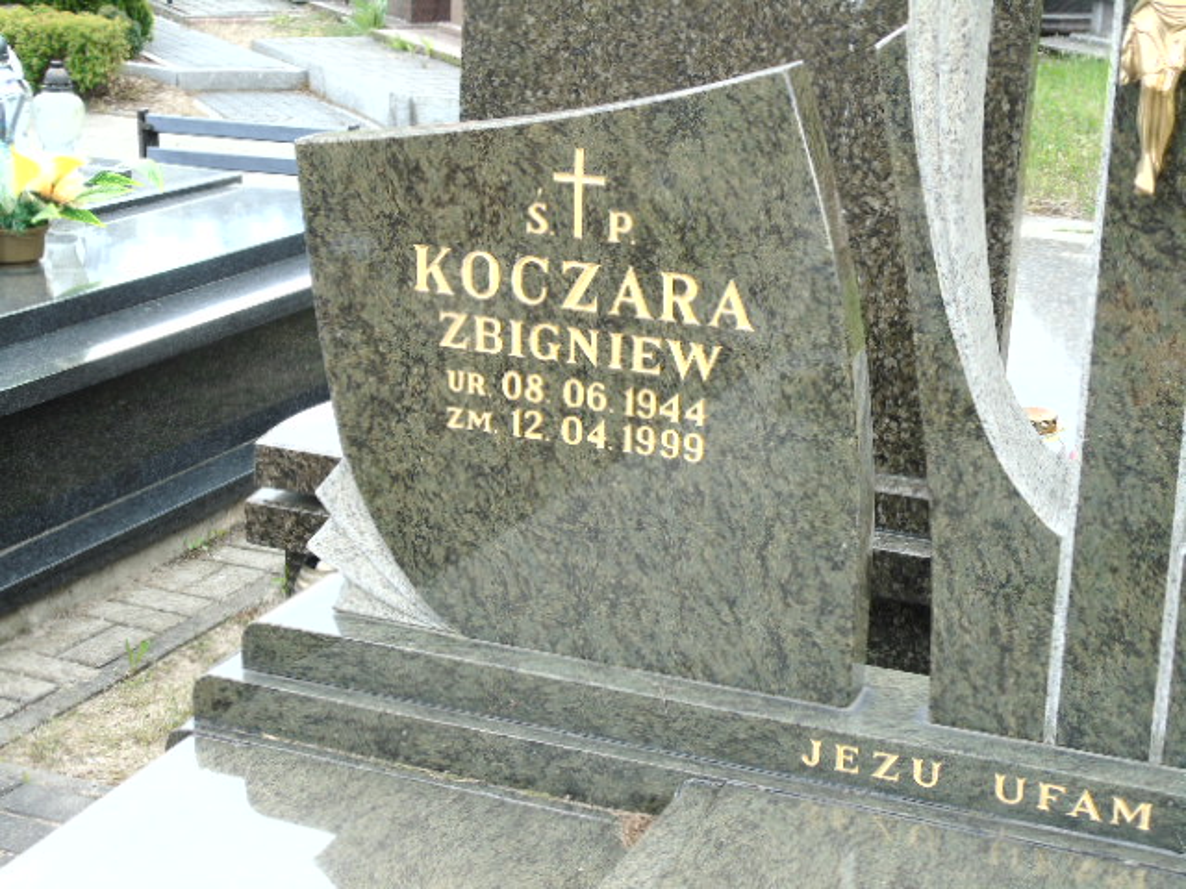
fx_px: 2124
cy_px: 444
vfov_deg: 23.7
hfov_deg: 31.2
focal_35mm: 62
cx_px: 593
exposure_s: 1/60
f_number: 4.5
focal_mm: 11
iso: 80
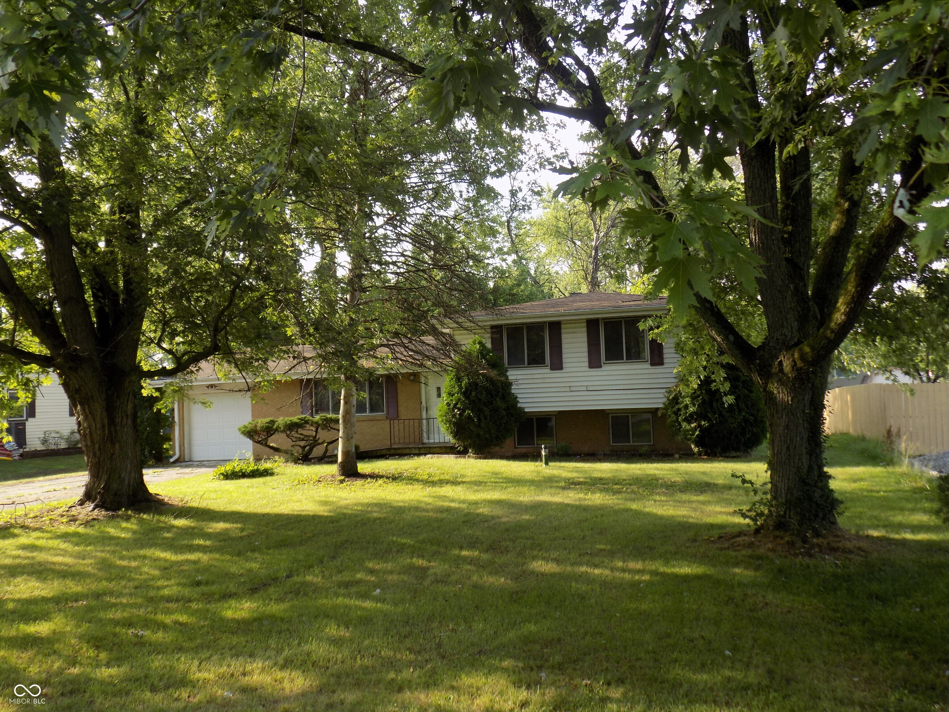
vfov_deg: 46.8
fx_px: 822
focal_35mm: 30
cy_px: 356
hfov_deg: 60.0
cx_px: 474
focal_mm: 5.3
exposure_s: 1/125
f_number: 3.3
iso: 80
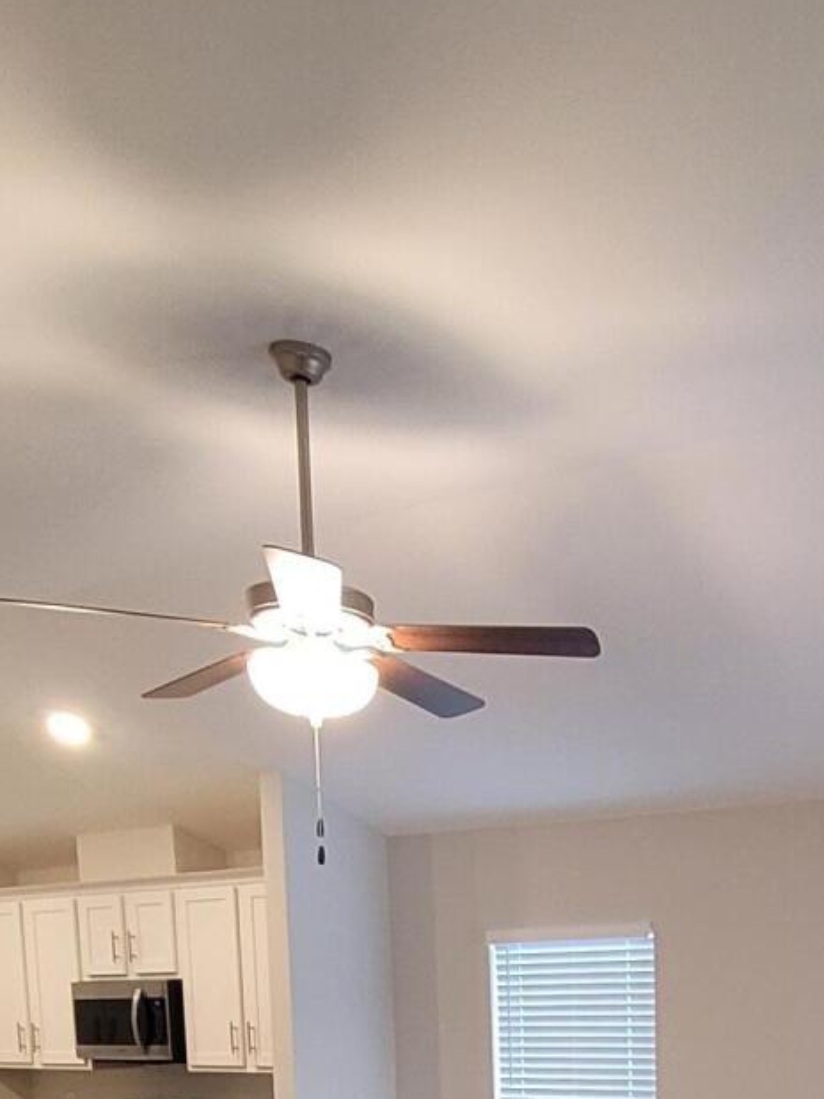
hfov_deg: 32.1
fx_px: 1333
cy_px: 1191
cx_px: 790
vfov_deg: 37.8
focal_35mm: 42
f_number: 2.2
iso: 400
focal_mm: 2.2
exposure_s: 1/60
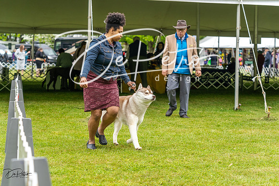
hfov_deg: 25.7
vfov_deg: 17.3
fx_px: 612
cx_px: 140
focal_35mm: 79
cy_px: 93
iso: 640
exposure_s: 1/800
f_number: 4
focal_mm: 79
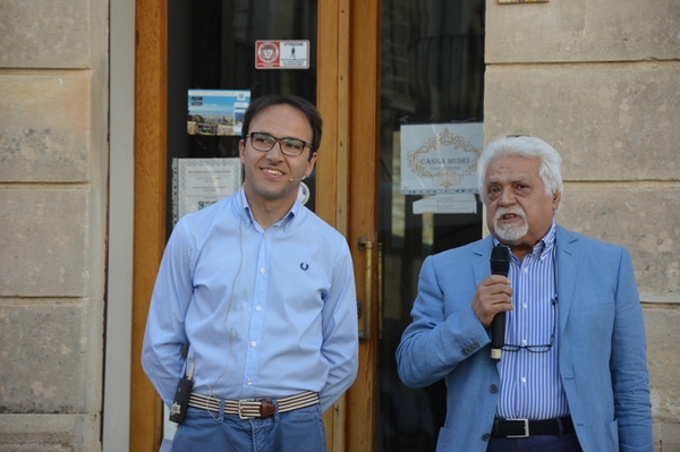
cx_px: 340
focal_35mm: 158
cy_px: 226
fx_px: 2972
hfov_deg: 13.1
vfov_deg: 8.7
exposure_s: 1/125
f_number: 5.6
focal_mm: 105
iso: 250
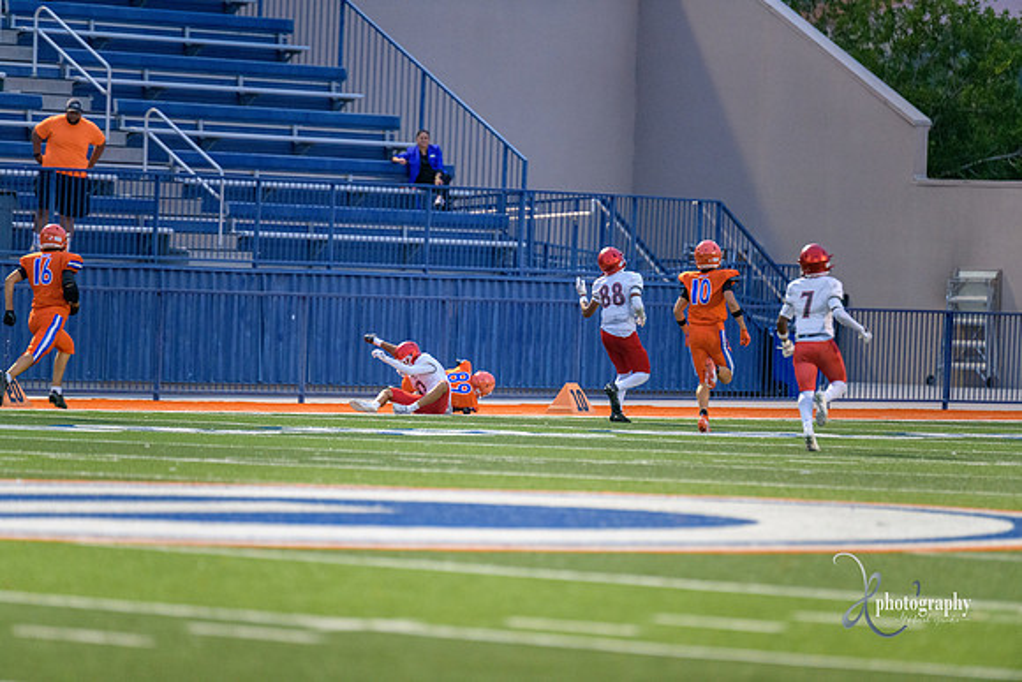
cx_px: 511
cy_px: 341
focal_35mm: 300
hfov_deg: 6.9
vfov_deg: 4.6
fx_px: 8518
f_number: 2.8
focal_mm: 300
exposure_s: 1/800
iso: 3600
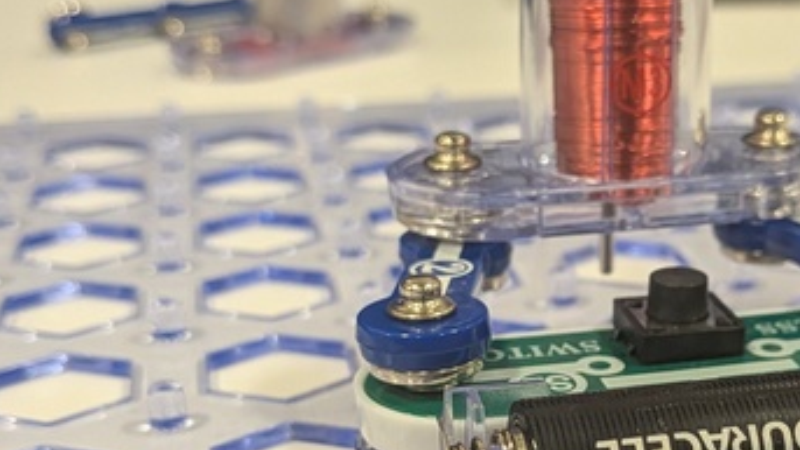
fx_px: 1294
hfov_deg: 33.7
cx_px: 595
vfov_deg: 19.5
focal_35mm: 61
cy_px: 375
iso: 499
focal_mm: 4.53
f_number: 1.7
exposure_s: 1/120
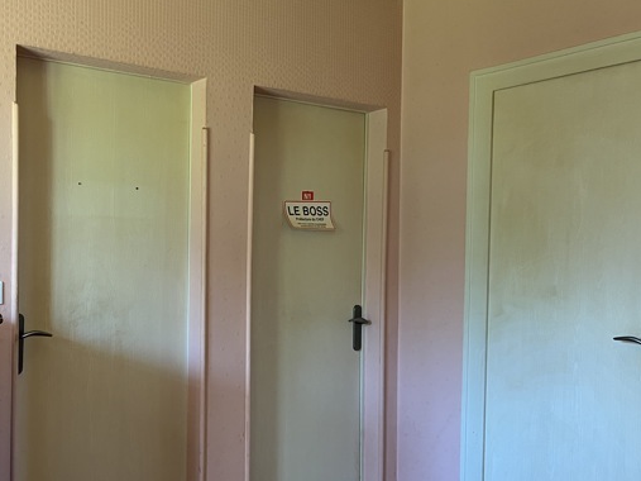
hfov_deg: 44.4
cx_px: 169
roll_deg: -0.7
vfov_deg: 35.0
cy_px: 285
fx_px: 759
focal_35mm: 41
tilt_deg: -1.3
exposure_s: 1/60
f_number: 1.5
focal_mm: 5.7
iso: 200
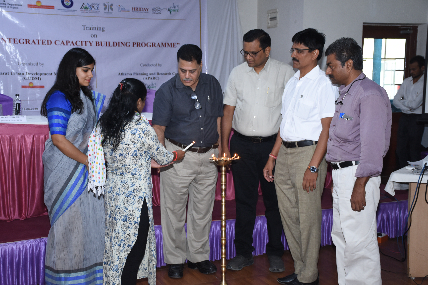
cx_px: 214
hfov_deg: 37.9
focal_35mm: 52
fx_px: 624
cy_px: 142
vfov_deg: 25.8
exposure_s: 1/100
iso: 800
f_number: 4.2
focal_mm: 35
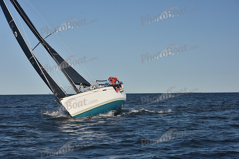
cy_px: 80
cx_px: 120
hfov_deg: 28.8
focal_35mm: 70
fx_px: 465
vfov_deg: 19.5
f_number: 8
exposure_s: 1/640
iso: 250
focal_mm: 70
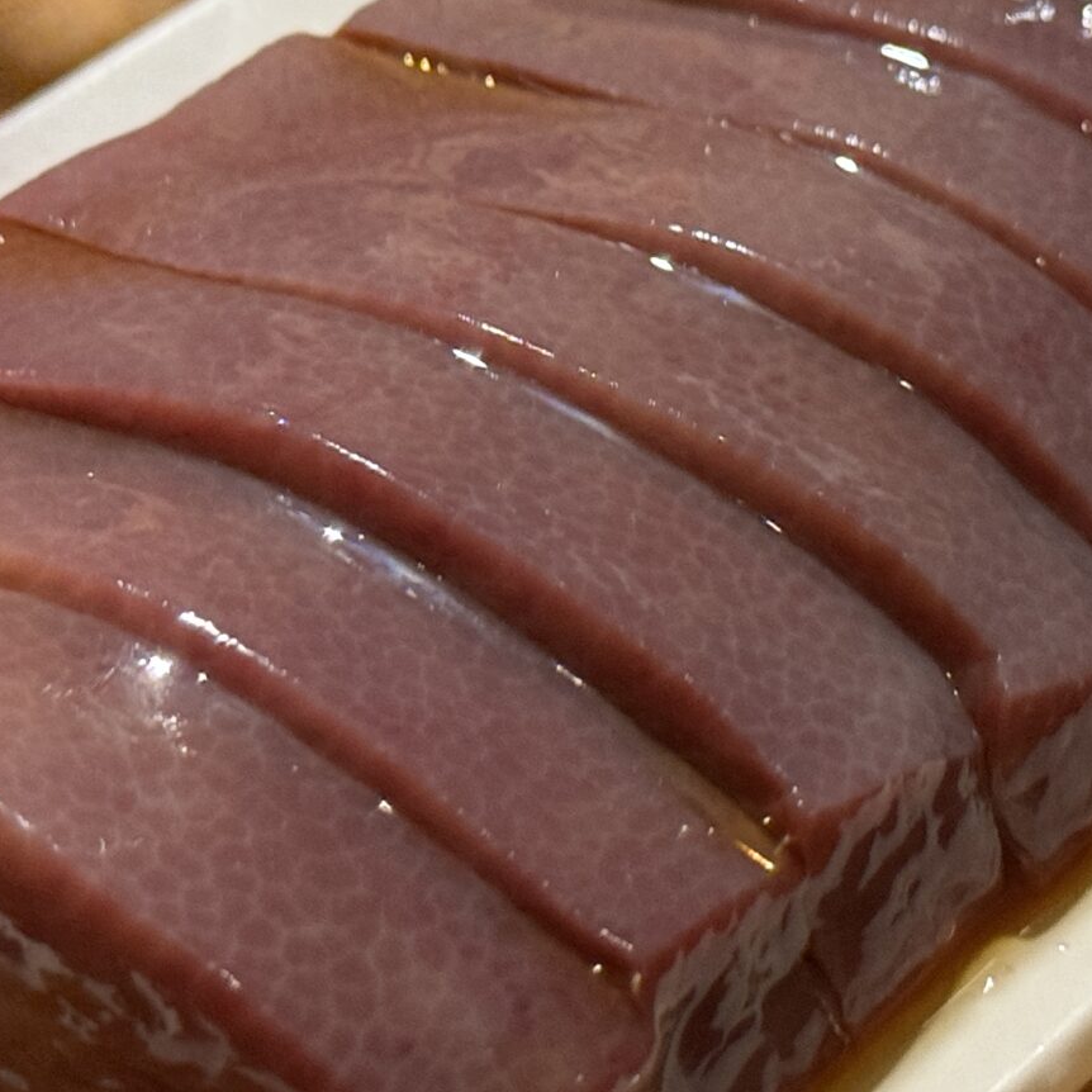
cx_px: 497
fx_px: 4497
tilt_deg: -40.8
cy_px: 443
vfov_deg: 13.8
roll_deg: +2.0
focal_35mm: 126
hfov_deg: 13.8
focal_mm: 6.76
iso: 320
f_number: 1.78
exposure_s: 1/33
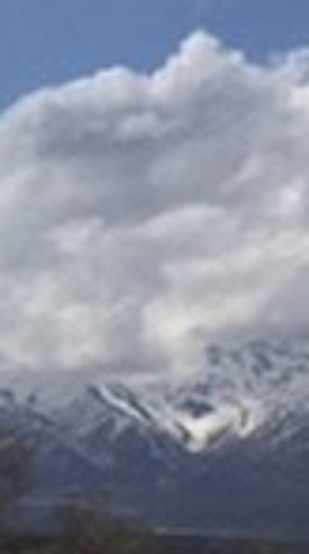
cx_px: -648
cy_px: 513
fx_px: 2023
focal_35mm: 138
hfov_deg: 7.6
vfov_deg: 15.4
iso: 32
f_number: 2.2
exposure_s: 1/6623
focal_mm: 4.15
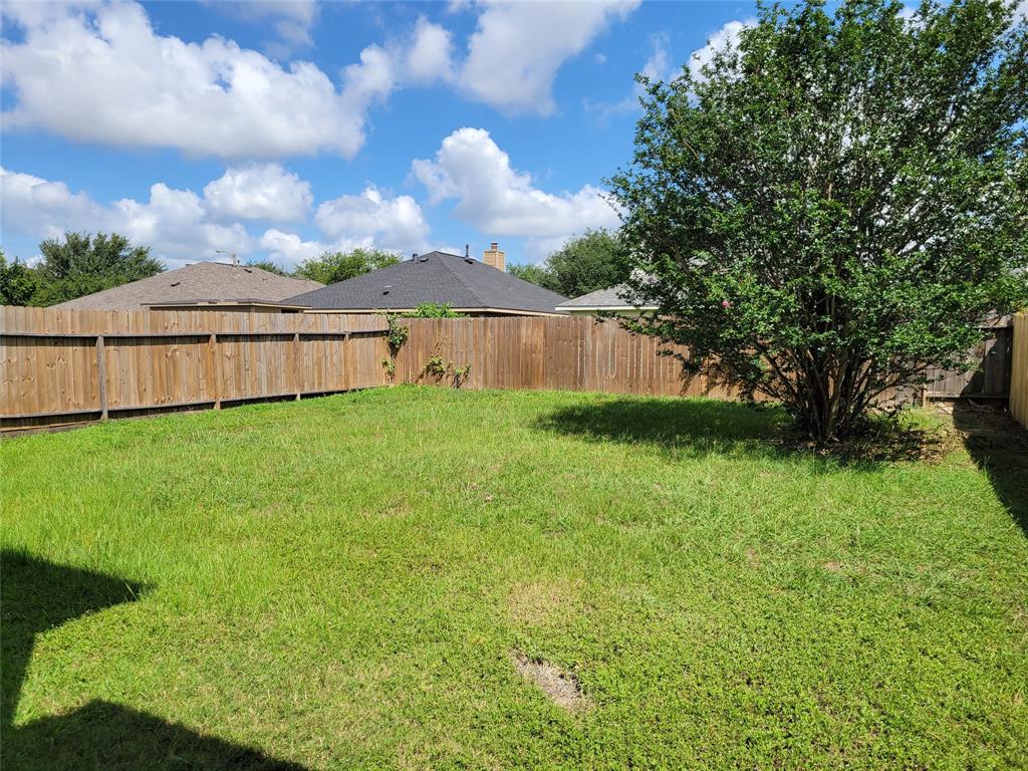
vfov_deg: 53.1
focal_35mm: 26
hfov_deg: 67.3
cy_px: 386
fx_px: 772
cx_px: 514
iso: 40
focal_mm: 5.4
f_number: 1.8
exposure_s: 1/2476
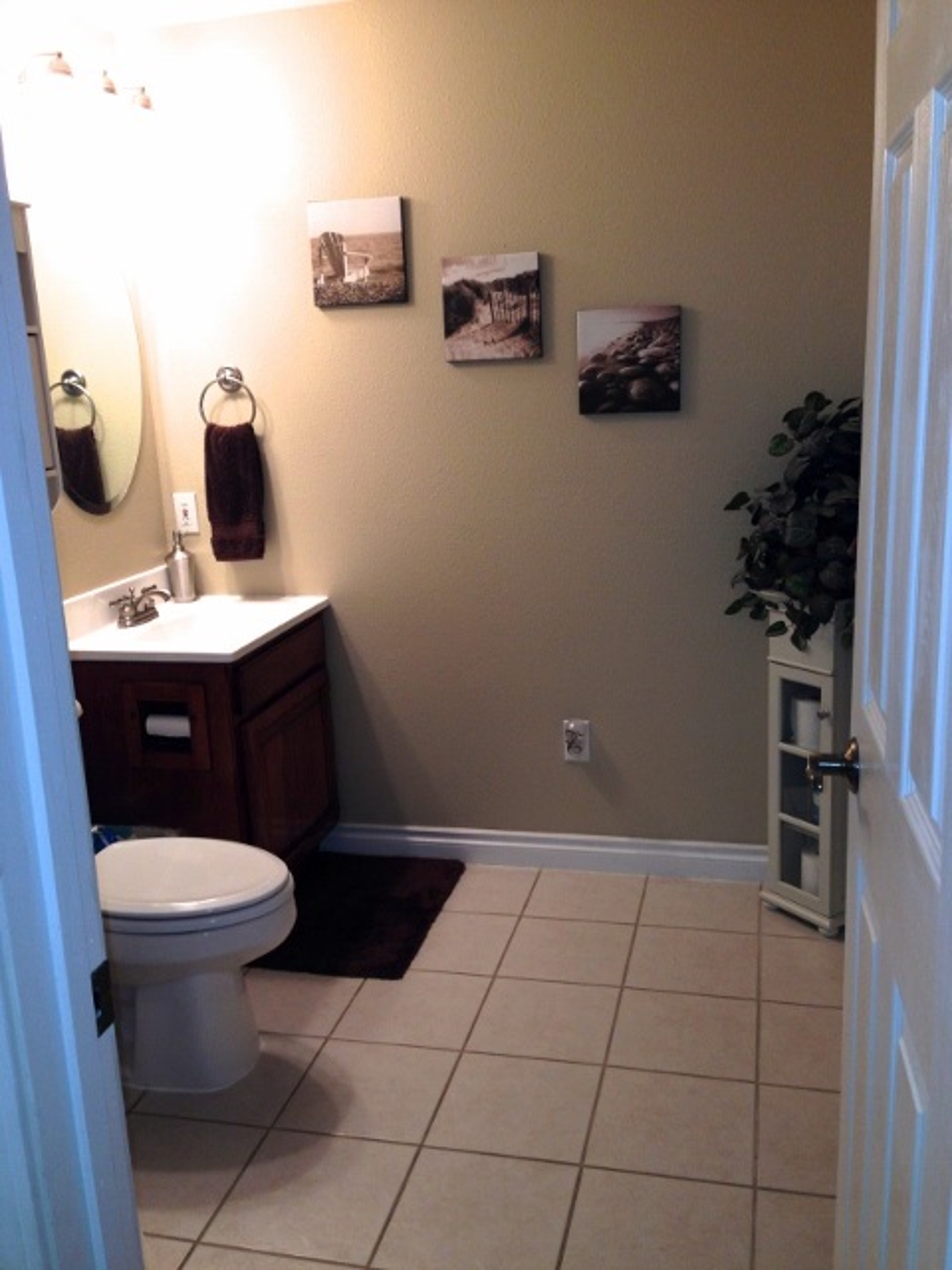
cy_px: 635
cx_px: 476
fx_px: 1210
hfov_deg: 42.9
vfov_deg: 55.4
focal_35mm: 33
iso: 64
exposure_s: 1/20
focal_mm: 4.12
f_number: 2.4
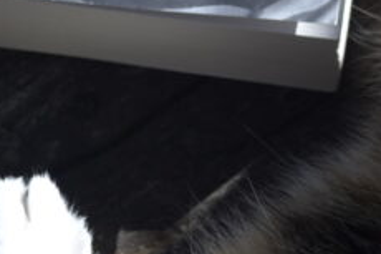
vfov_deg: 7.5
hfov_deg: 11.7
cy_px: -305
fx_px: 1840
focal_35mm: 174
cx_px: 412
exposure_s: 1/320
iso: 100
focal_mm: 26
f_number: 6.3
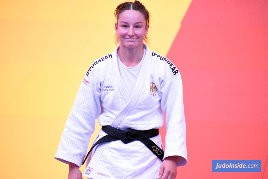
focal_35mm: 360
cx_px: 134
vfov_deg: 3.8
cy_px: 90
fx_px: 2680
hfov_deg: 5.7
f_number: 6.3
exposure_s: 1/640
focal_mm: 240
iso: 6400
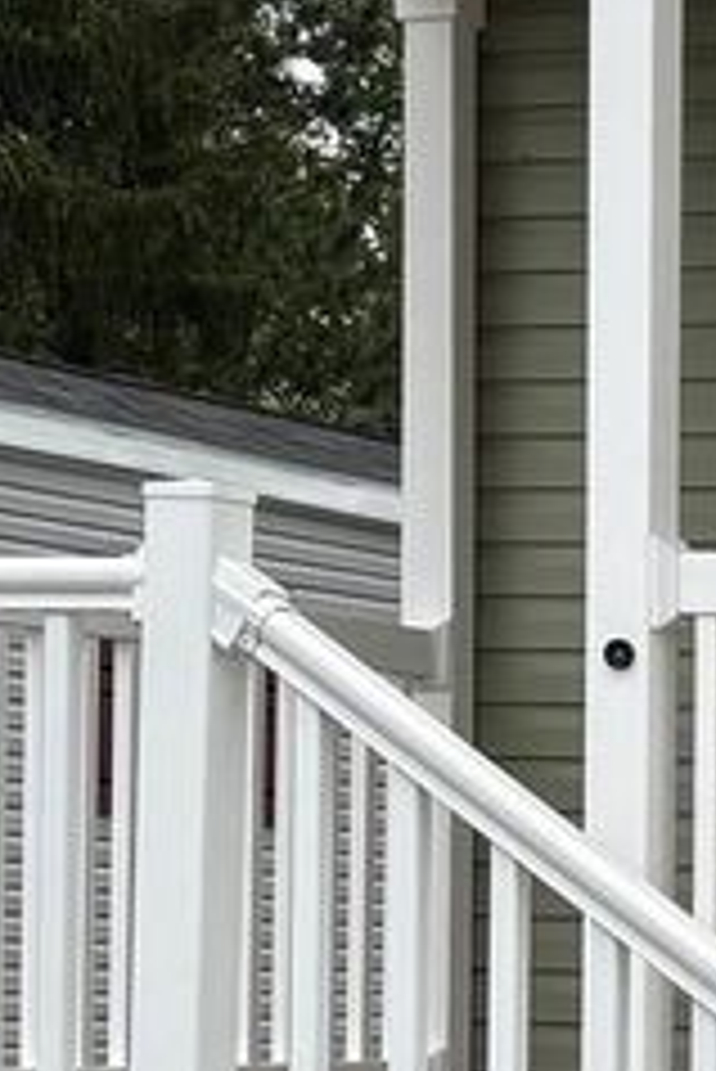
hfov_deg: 8.6
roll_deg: -2.2
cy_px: 1222
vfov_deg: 13.0
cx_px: 1184
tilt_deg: -3.6
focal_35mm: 155
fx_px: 4617
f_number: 1.6
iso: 50
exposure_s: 1/2288
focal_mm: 5.96
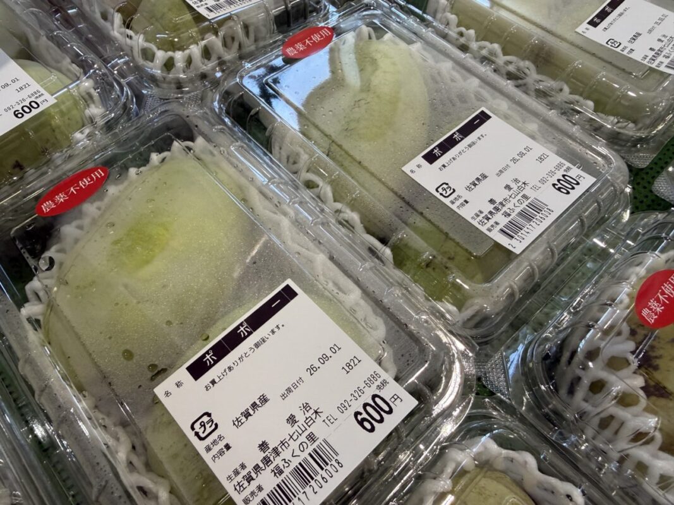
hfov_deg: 71.6
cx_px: 337
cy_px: 252
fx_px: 467
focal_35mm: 24
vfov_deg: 56.8
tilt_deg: -58.3
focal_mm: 2.22
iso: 200
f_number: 2.2
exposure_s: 1/120
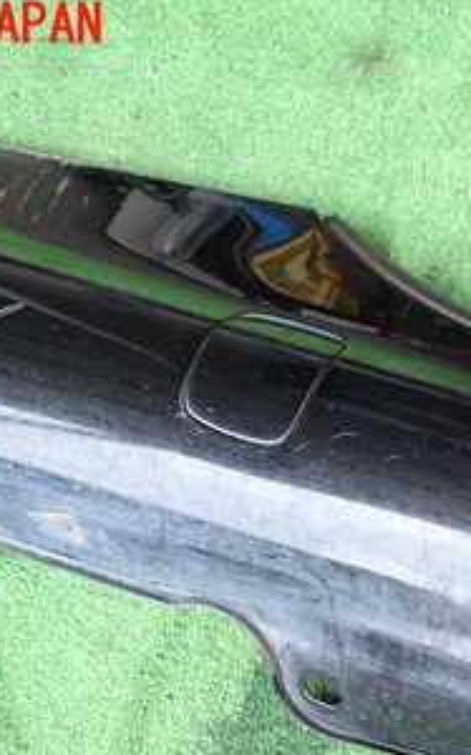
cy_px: 561
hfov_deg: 23.9
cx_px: 400
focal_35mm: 53
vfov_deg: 37.3
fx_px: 1091
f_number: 2
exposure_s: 1/125
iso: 100
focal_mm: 4.5
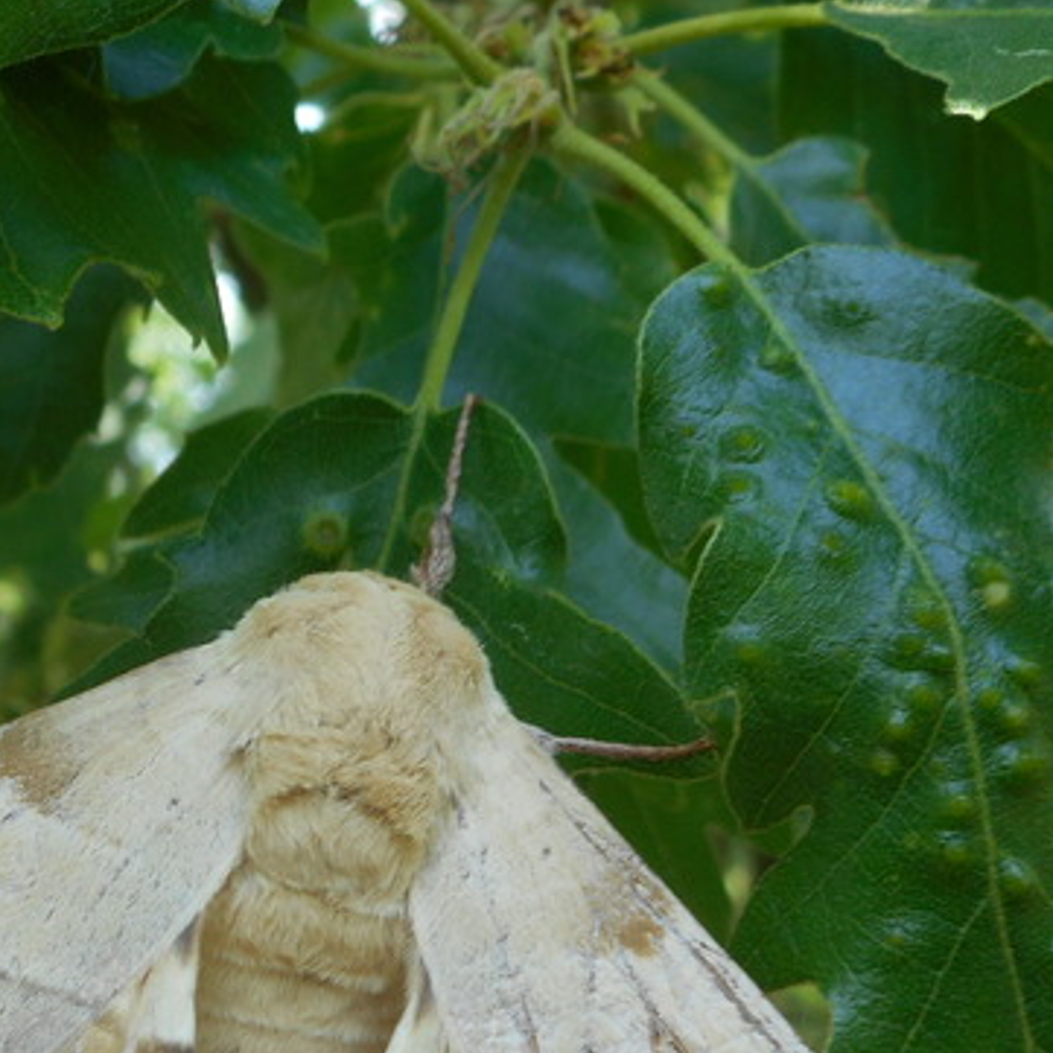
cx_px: 281
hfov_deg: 24.1
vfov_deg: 23.8
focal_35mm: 71
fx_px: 2444
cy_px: 895
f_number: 4.2
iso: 80
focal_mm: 6
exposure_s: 1/60
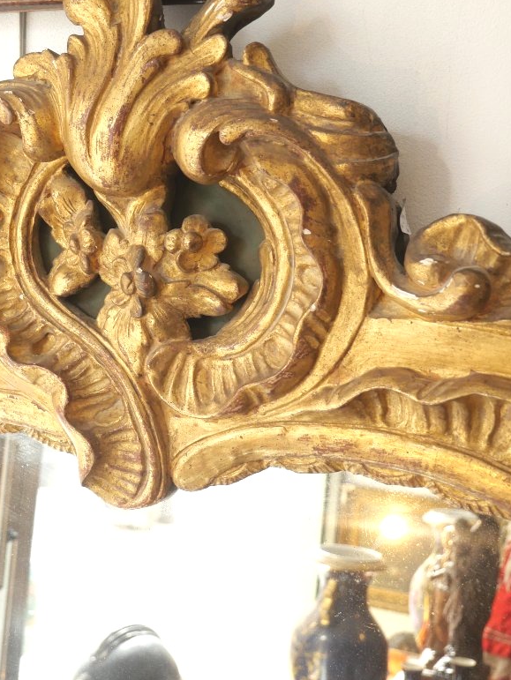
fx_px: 1101
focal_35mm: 56
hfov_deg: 25.8
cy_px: 265
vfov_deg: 34.2
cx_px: 120
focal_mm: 18
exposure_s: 1/60
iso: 500
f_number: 4.5
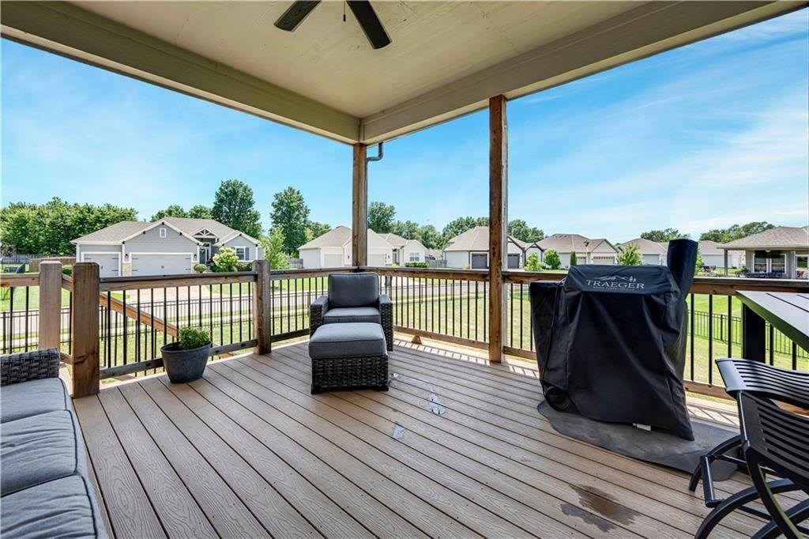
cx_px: 404
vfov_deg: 79.2
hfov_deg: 102.3
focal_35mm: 14
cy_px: 270
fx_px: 326
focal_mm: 14.5
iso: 100
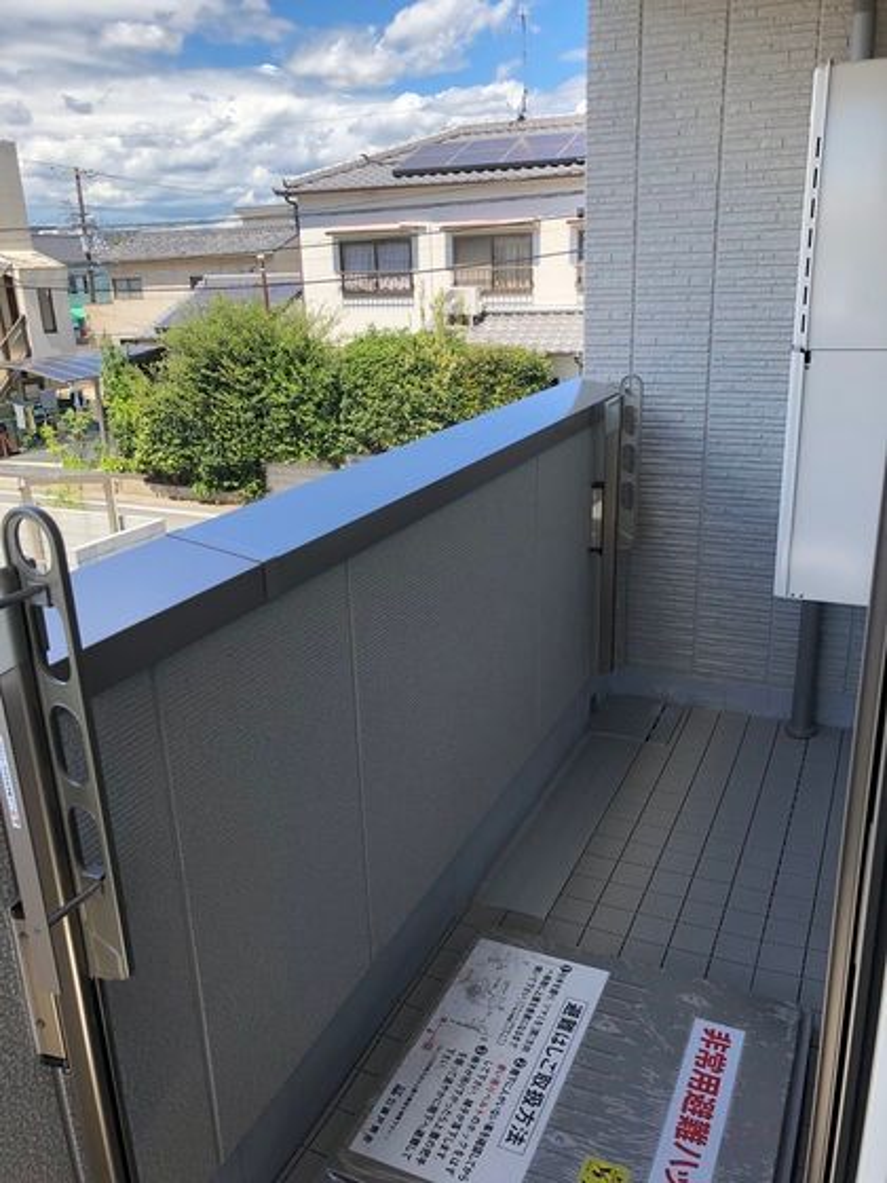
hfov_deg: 49.7
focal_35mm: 28
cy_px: 592
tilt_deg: -18.0
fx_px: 957
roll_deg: +2.6
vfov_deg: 63.4
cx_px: 444
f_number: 1.8
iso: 20
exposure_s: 1/510
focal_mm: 3.99
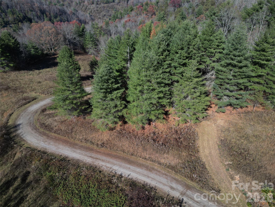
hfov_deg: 71.6
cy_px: 104
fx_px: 191
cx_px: 138
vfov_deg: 56.8
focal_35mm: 24
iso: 100
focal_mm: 6.72
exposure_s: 1/250
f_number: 1.7
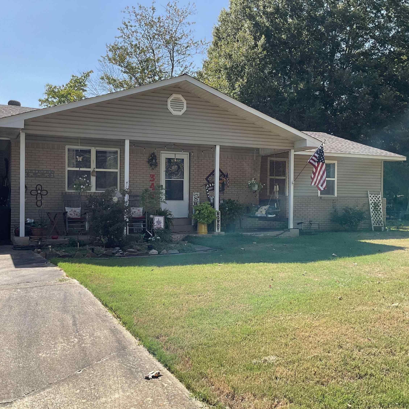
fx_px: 468
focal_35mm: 35
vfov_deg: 47.2
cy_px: 204
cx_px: 186
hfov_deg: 47.2
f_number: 1.8
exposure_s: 1/978
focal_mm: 3
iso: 16
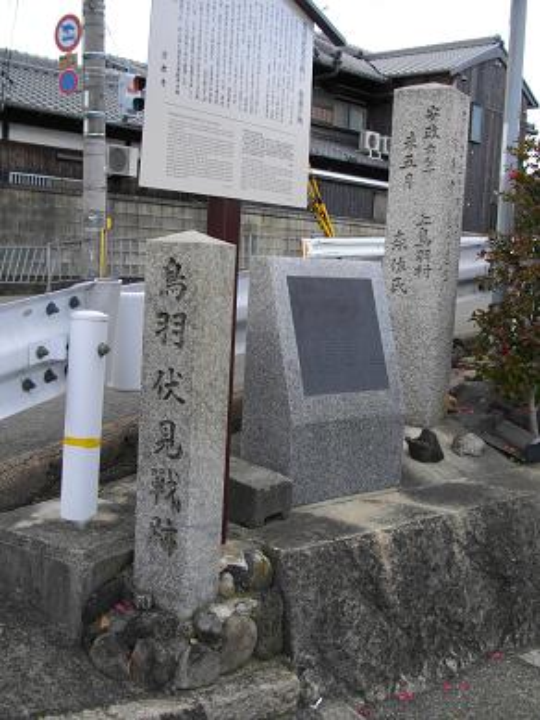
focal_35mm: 40
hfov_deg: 36.0
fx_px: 832
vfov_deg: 46.8
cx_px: 270
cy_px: 360
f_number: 3.2
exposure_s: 1/200
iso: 100
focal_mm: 7.1
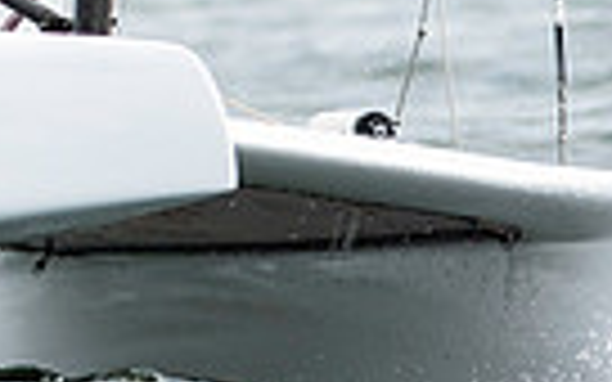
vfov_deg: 0.7
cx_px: -675
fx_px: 33508
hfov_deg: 1.0
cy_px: -245
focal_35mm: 2009
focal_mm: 300
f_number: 5
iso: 400
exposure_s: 1/4000
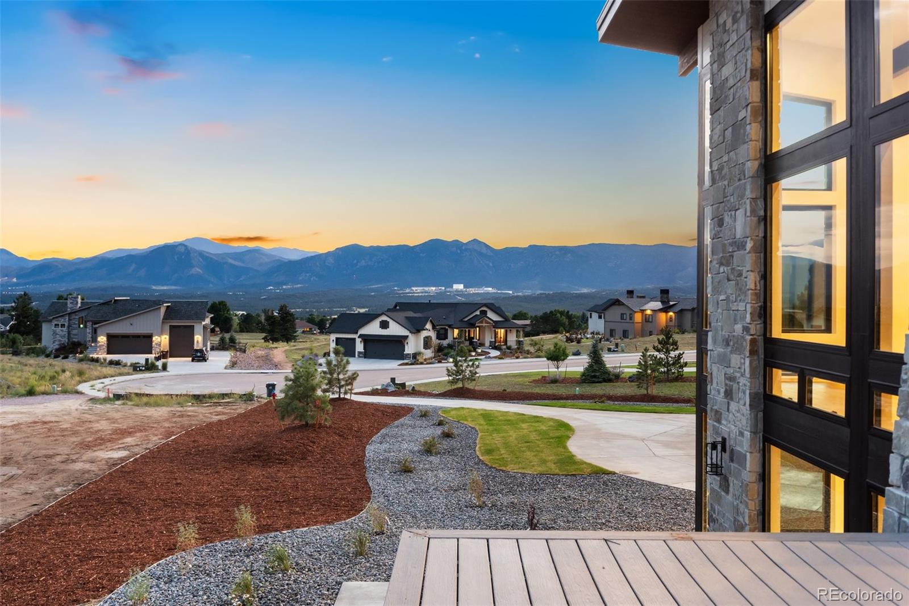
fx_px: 707
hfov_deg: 65.5
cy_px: 303
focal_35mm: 28
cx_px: 454
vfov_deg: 46.4
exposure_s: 1/2
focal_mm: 28
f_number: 7.1
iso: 1250
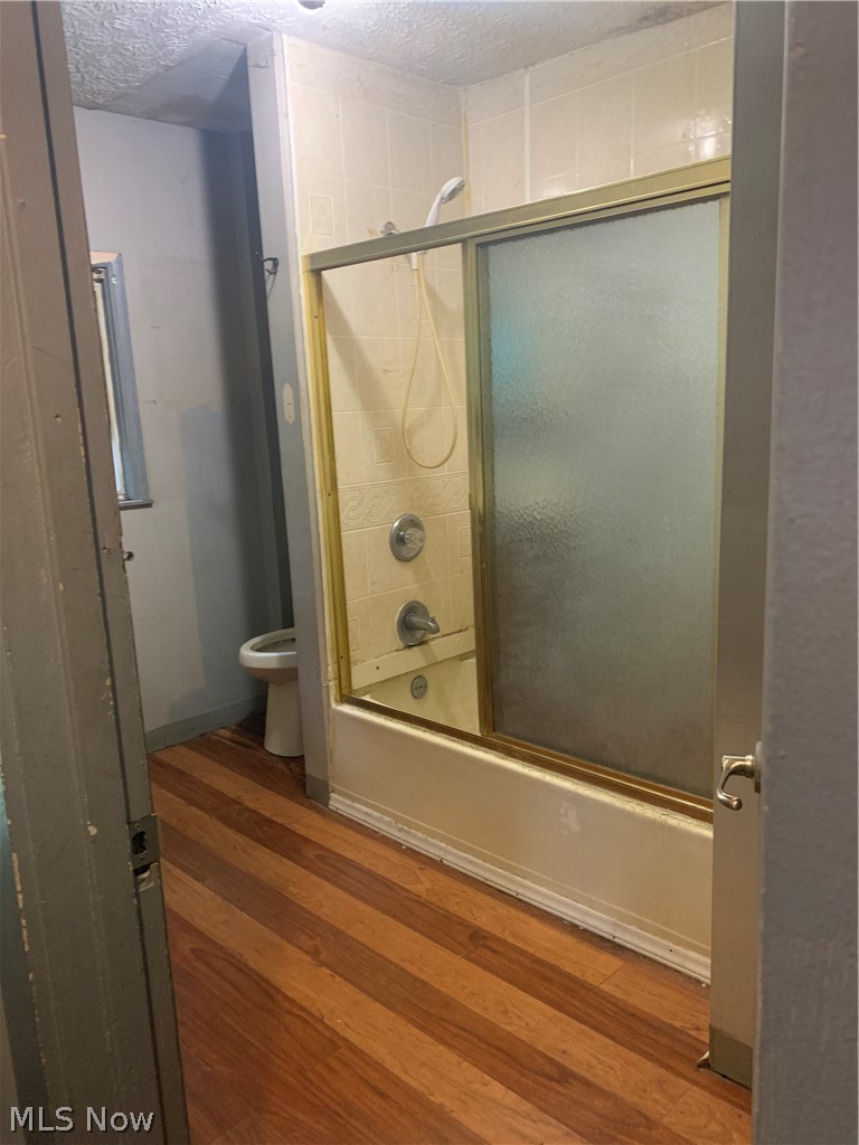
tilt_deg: -10.2
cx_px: 430
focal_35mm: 26
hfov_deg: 53.1
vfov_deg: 67.3
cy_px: 572
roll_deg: +1.3
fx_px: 860
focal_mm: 4.25
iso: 320
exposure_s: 1/40
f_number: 1.8
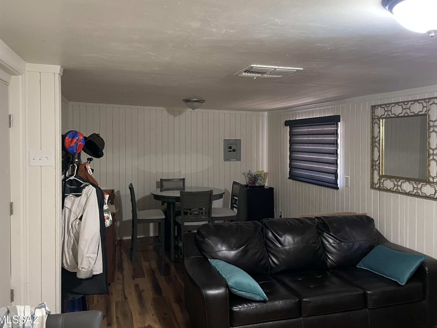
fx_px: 379
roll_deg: +1.8
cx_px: 214
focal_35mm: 30
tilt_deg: +0.4
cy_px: 148
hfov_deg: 60.0
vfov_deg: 46.7
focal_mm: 4.2
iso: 400
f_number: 1.6
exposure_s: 1/40
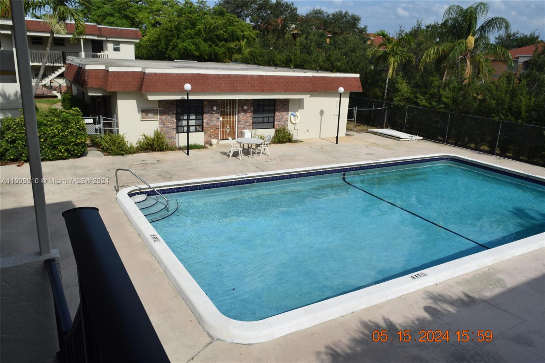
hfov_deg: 67.4
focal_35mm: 27
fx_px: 409
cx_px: 272
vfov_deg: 47.9
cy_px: 182
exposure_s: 1/500
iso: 200
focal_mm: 18
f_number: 11
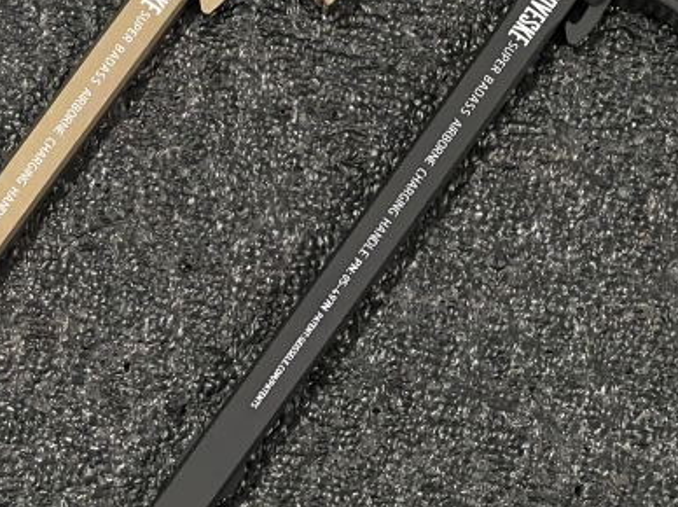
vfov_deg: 11.6
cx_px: 239
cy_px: 200
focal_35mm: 127
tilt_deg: -85.8
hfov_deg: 15.5
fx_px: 2484
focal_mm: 9
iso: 1000
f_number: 2.8
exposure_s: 1/25
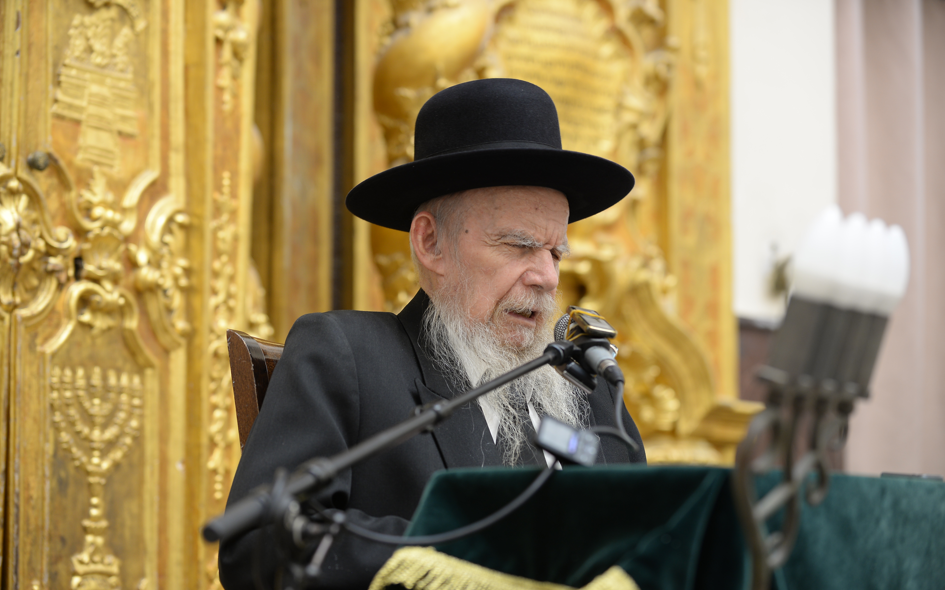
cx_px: 473
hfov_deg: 22.6
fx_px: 2369
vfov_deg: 14.2
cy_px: 310
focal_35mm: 92
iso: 320
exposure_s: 1/80
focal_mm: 90
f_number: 3.2
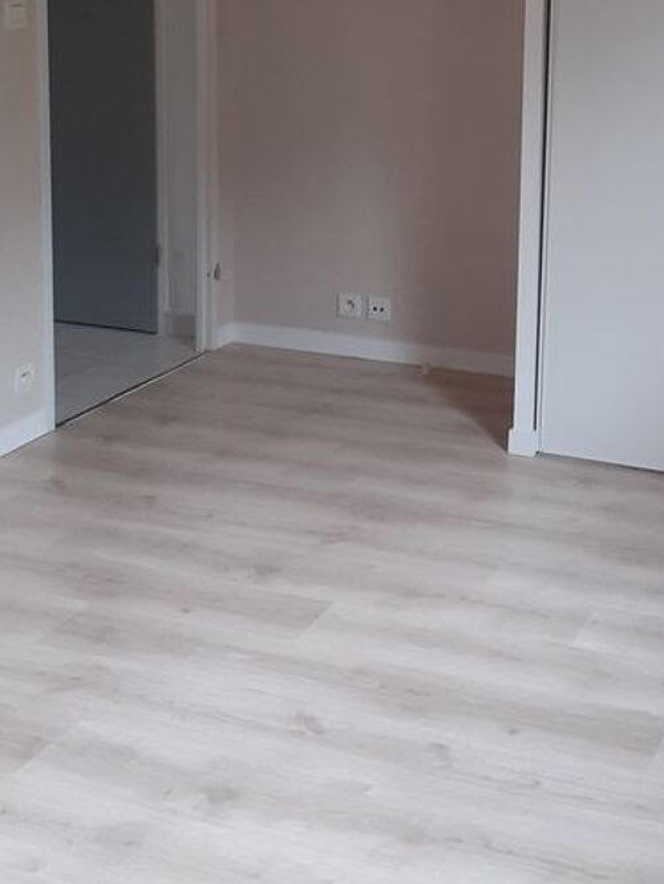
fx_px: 1380
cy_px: 156
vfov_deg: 34.3
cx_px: 600
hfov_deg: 26.1
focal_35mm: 54
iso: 100
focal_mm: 3.6
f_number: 1.9
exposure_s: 1/50
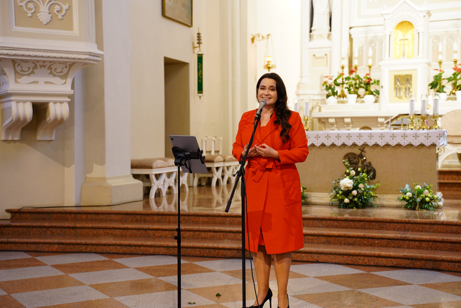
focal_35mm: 63
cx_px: 230
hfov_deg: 31.9
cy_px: 154
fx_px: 807
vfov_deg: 21.6
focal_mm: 63
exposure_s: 1/80
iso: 2500
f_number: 4
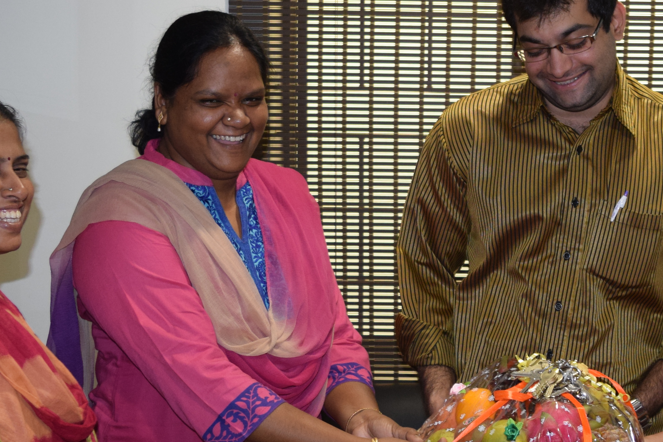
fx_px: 1179
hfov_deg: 30.9
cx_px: 495
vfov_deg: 21.2
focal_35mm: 64
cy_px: 218
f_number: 4
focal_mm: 18
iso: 800
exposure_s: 1/60
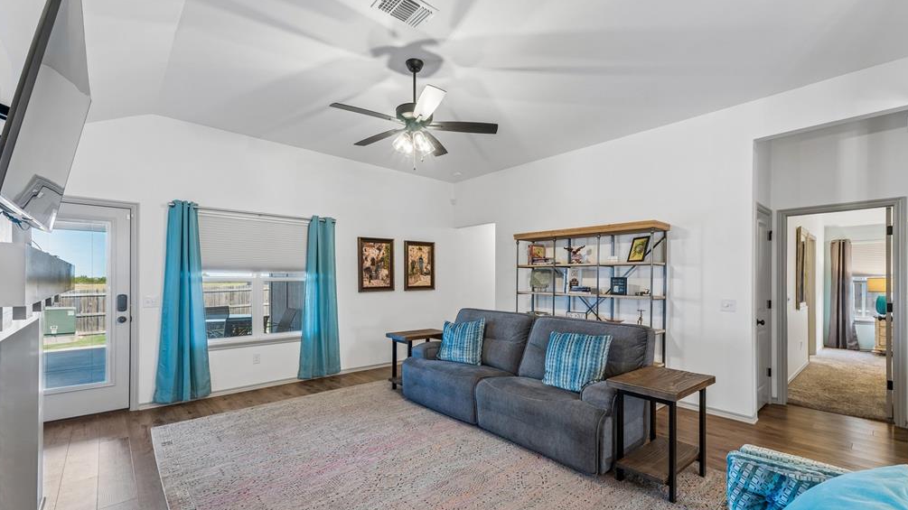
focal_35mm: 16
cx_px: 455
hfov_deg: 99.4
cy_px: 275
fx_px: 385
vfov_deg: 67.0
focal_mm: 10
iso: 200
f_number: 8
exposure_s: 1/30
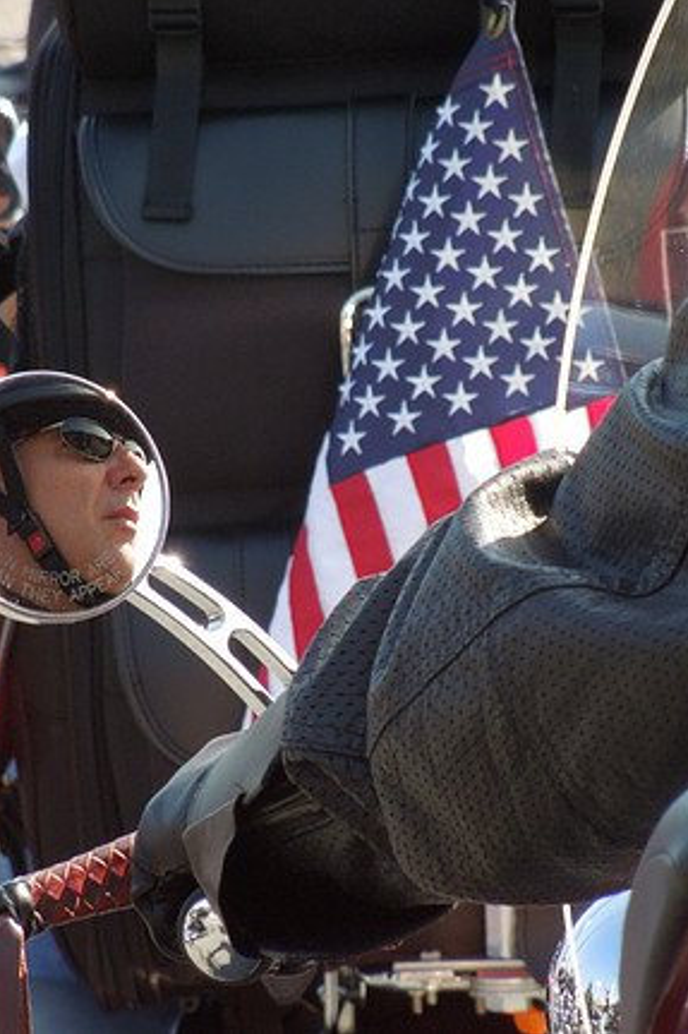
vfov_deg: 4.2
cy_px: 515
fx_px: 14057
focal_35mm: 490
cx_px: 328
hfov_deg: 2.8
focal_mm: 63
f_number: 5.9
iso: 320
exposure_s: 1/250
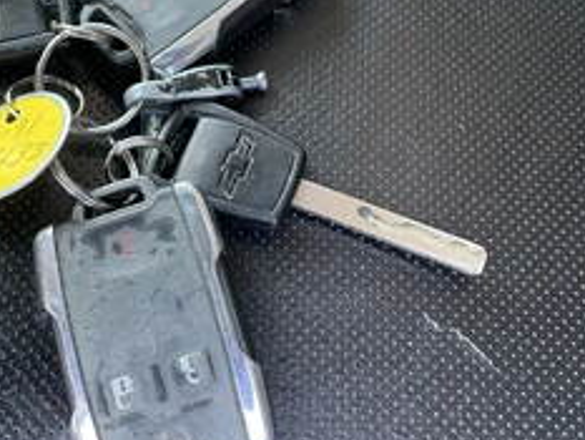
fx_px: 812
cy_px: 166
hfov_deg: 39.5
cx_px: 233
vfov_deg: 30.2
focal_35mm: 48
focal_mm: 3
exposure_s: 1/60
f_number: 1.8
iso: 80
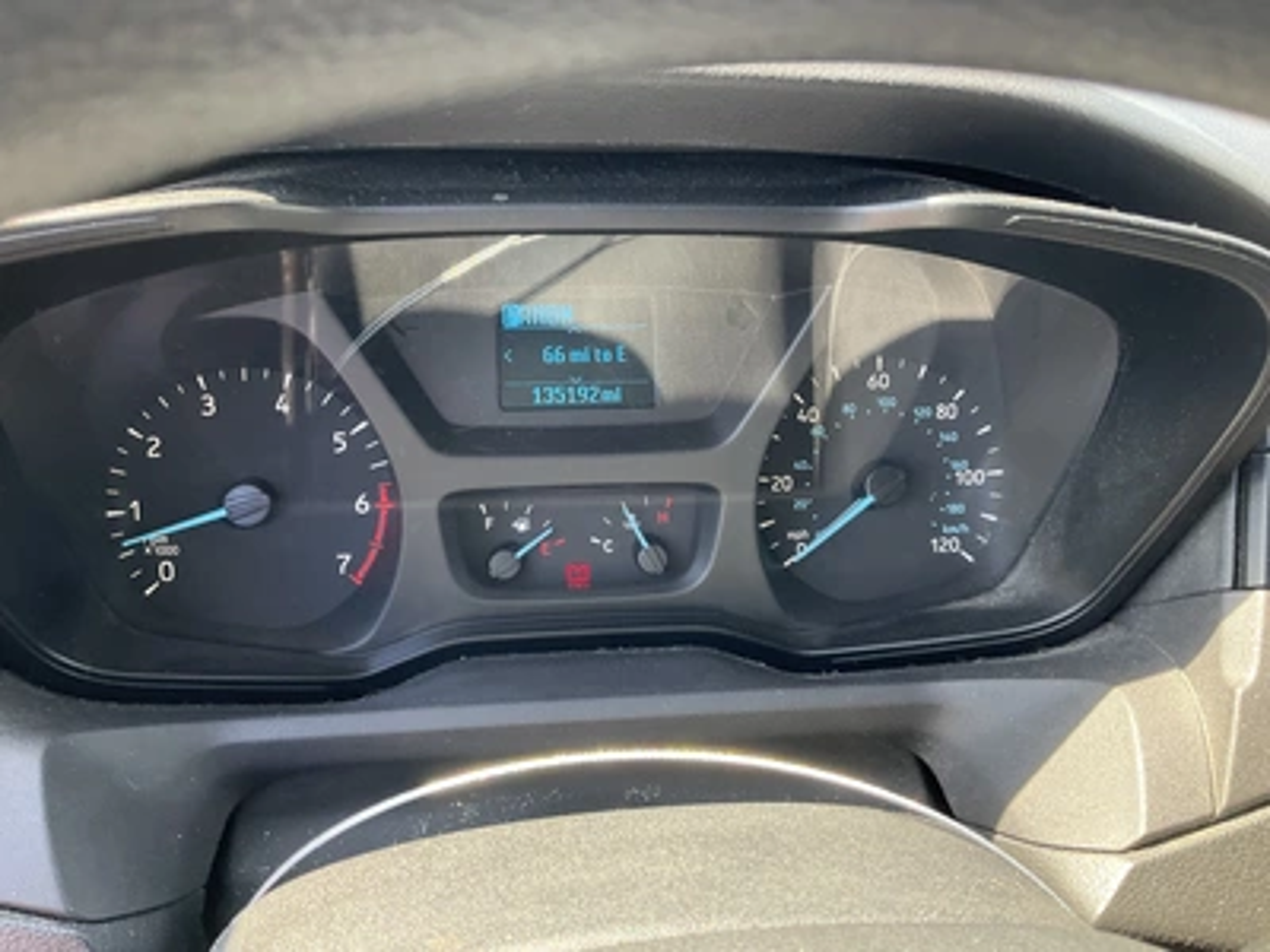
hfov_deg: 61.7
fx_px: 1064
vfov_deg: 48.2
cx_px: 635
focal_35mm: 29
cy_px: 476
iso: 64
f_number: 1.8
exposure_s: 1/101
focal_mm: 3
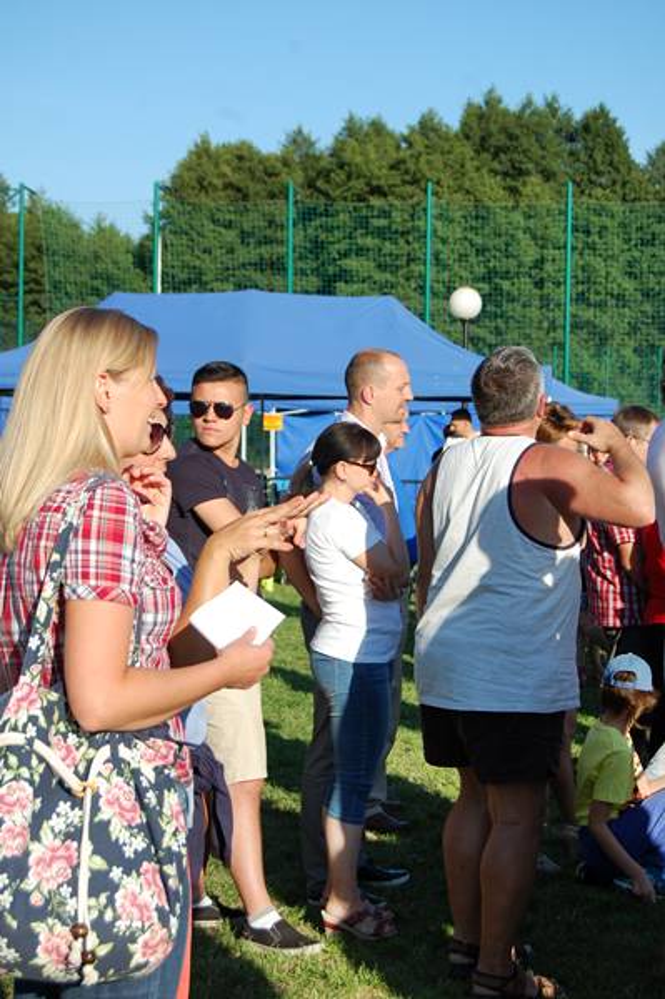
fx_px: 1915
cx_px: 332
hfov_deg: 19.7
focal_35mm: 69
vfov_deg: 29.3
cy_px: 500
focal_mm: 46
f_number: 9
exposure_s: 1/320
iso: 200
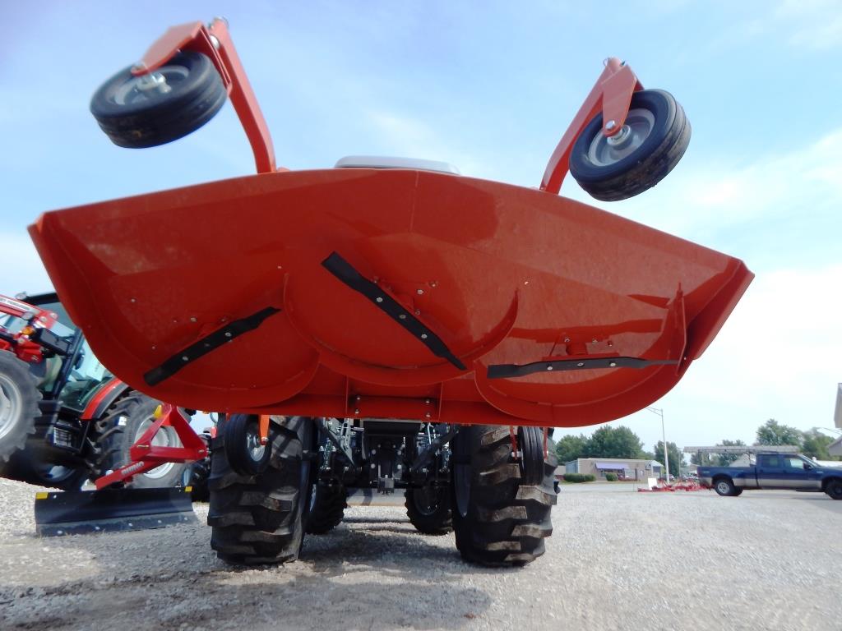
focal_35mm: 22
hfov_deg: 76.4
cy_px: 316
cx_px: 421
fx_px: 535
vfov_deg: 61.1
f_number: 3
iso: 125
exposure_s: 1/1000
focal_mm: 4
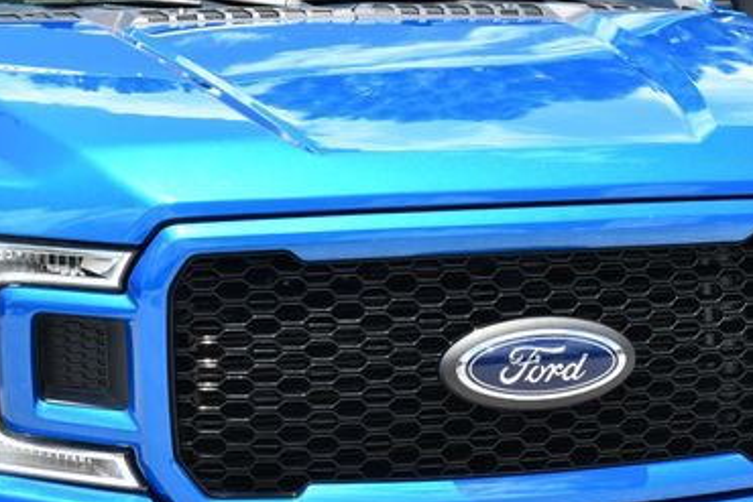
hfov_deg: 22.6
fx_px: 1883
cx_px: 405
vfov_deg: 15.1
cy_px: 425
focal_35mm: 90
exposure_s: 1/250
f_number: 7.1
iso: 200
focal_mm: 26
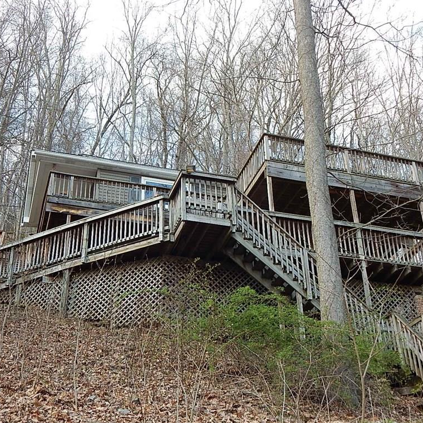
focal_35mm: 51
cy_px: 212
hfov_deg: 33.4
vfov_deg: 33.4
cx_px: 205
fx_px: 705
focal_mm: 7.7
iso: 125
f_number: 3.6
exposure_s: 1/125
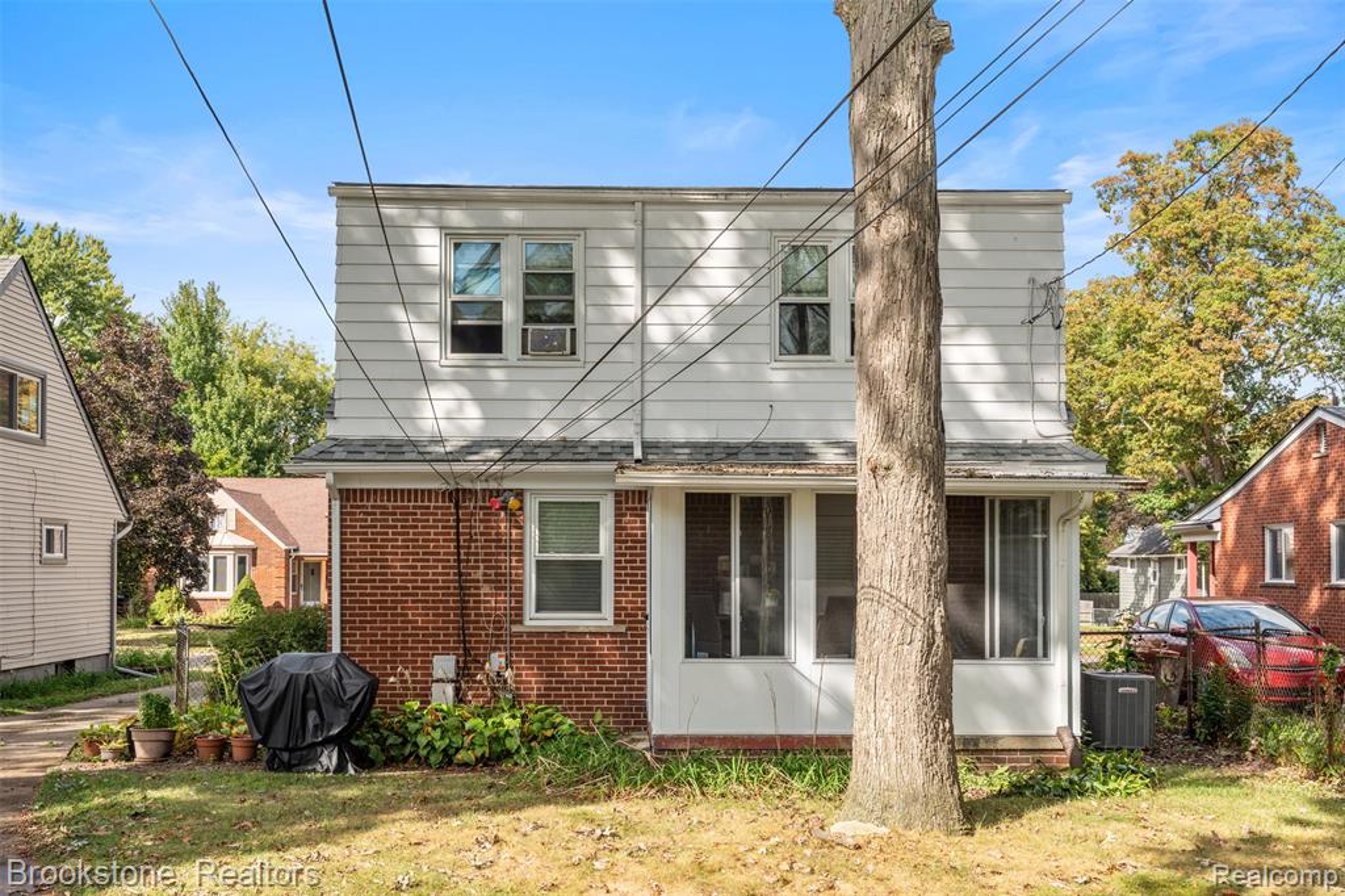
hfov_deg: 54.4
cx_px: 672
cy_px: 448
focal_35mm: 35
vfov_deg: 37.8
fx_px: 1307
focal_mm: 35
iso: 100
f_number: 8
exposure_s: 1/200
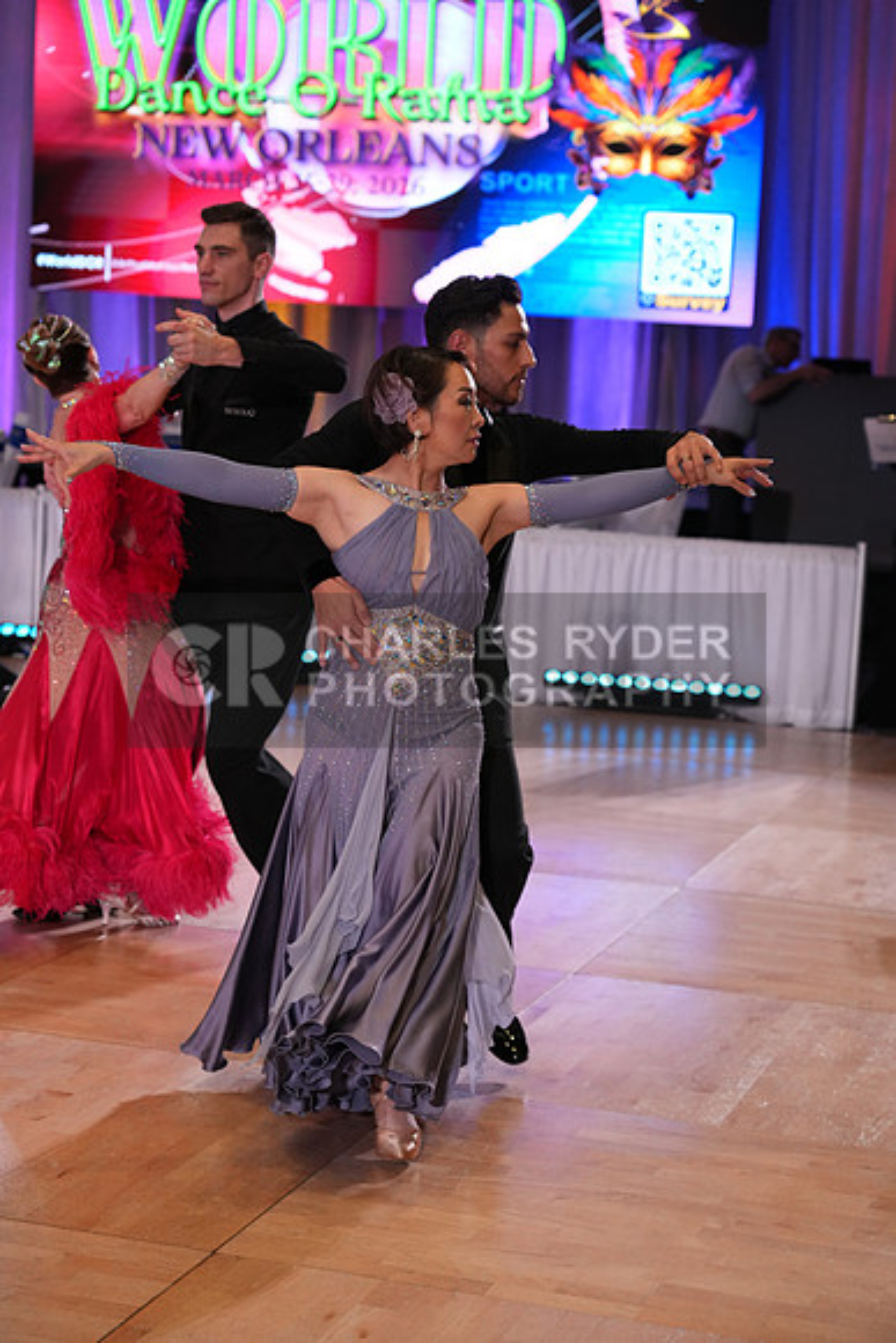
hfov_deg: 19.2
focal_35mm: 71
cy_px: 672
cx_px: 448
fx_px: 2649
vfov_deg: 28.4
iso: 2000
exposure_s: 1/500
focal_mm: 71
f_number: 4
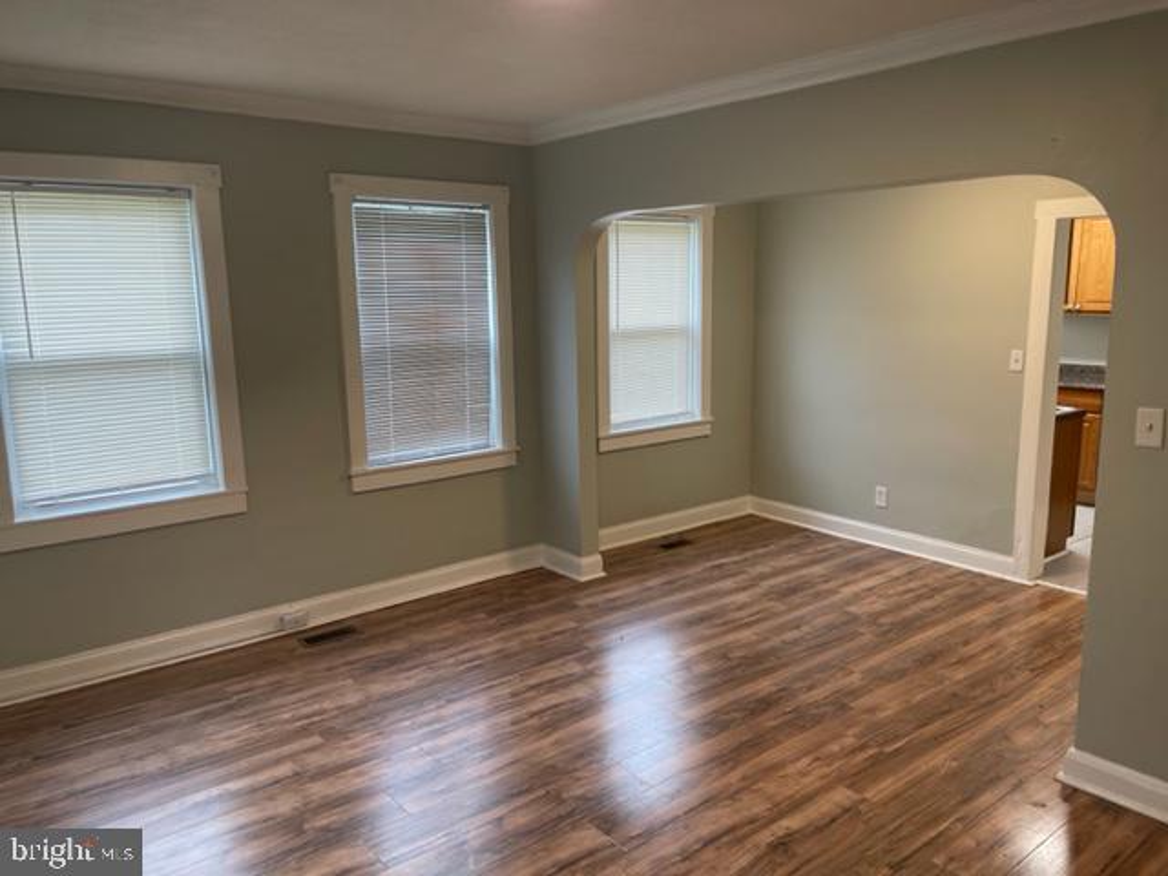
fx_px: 877
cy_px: 438
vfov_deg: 53.1
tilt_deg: -10.2
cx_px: 584
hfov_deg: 67.3
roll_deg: +0.8
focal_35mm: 26
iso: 125
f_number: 1.6
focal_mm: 5.1
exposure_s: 1/120
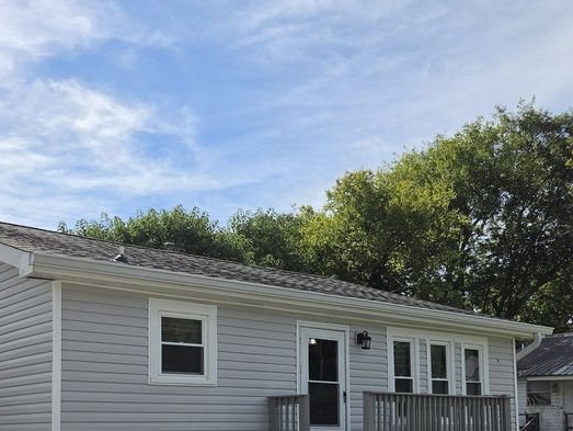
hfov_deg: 41.8
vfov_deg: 30.9
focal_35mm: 45
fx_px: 745
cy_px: 381
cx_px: 220
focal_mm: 5.4
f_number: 1.8
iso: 80
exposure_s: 1/7734
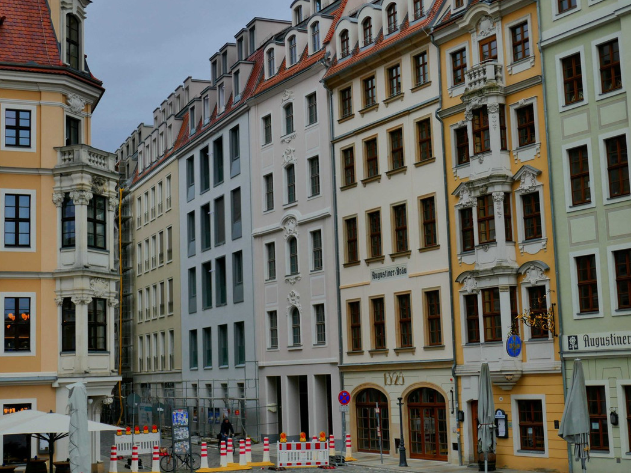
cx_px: 295
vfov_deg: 26.6
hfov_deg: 34.9
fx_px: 1003
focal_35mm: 55
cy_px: 235
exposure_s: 1/200
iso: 500
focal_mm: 18.2
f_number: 4.1
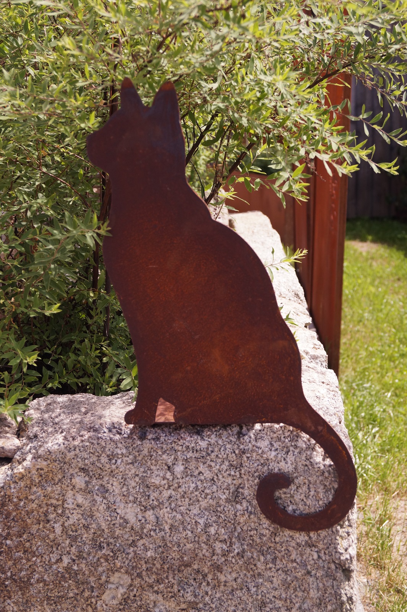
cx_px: 204
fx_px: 891
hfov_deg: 25.7
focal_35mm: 52
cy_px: 306
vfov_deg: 37.9
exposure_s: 1/800
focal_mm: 35
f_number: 5
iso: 400
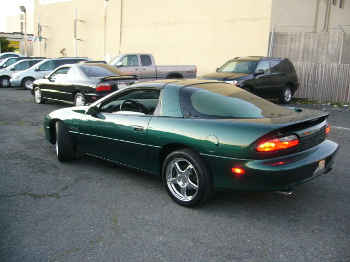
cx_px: 175
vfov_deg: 40.7
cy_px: 131
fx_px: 354
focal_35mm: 35
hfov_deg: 52.6
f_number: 2.8
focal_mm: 5.8
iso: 200
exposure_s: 1/10
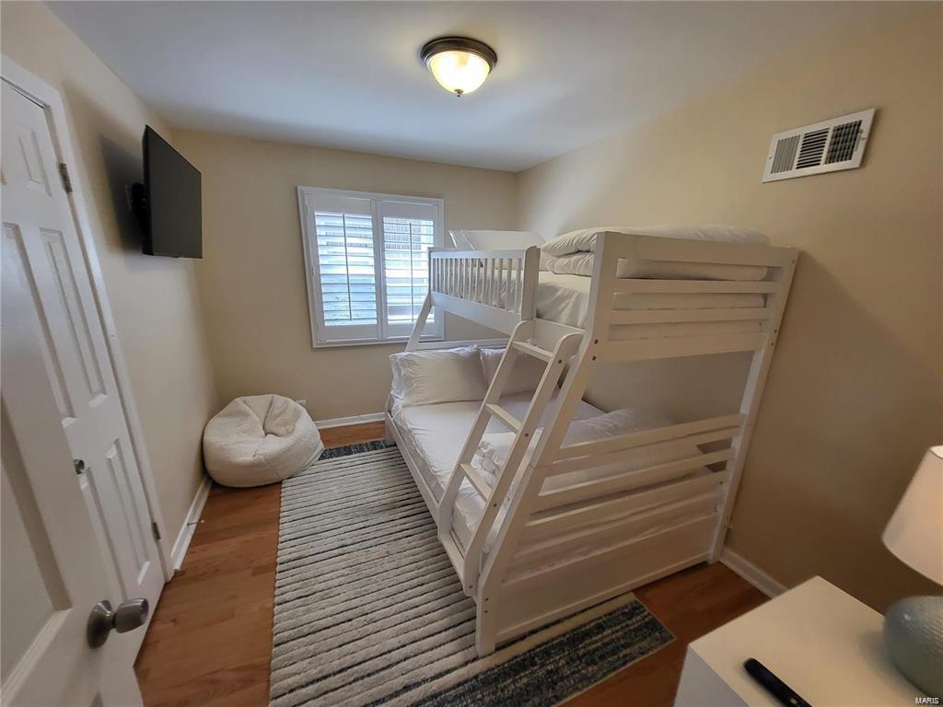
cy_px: 354
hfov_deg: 106.2
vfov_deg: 89.9
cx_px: 472
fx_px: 354
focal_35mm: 13
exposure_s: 1/60
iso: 80
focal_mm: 1.74
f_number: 2.2
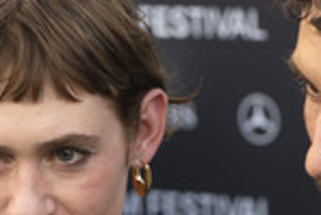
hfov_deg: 7.7
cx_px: 240
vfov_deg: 5.1
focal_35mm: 268
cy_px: 189
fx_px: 2392
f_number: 6.3
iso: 400
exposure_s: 1/200
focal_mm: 88
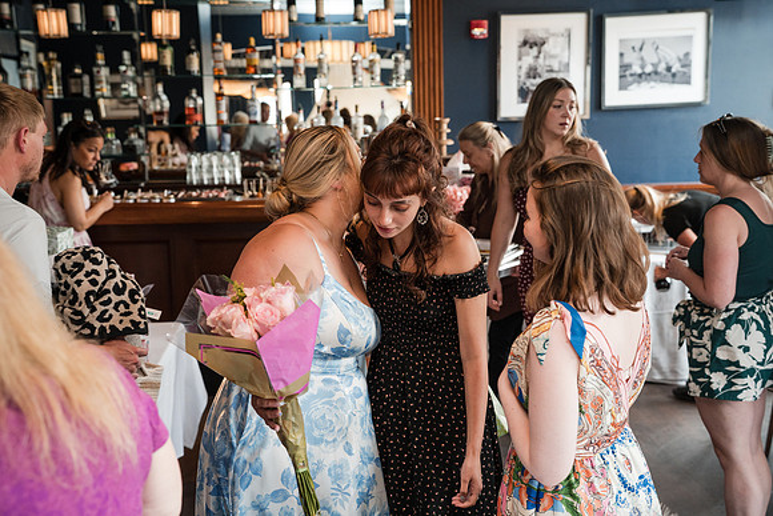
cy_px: 258
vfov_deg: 28.1
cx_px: 386
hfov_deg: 41.1
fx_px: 1031
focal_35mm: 48
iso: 2000
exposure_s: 1/250
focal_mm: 48
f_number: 4
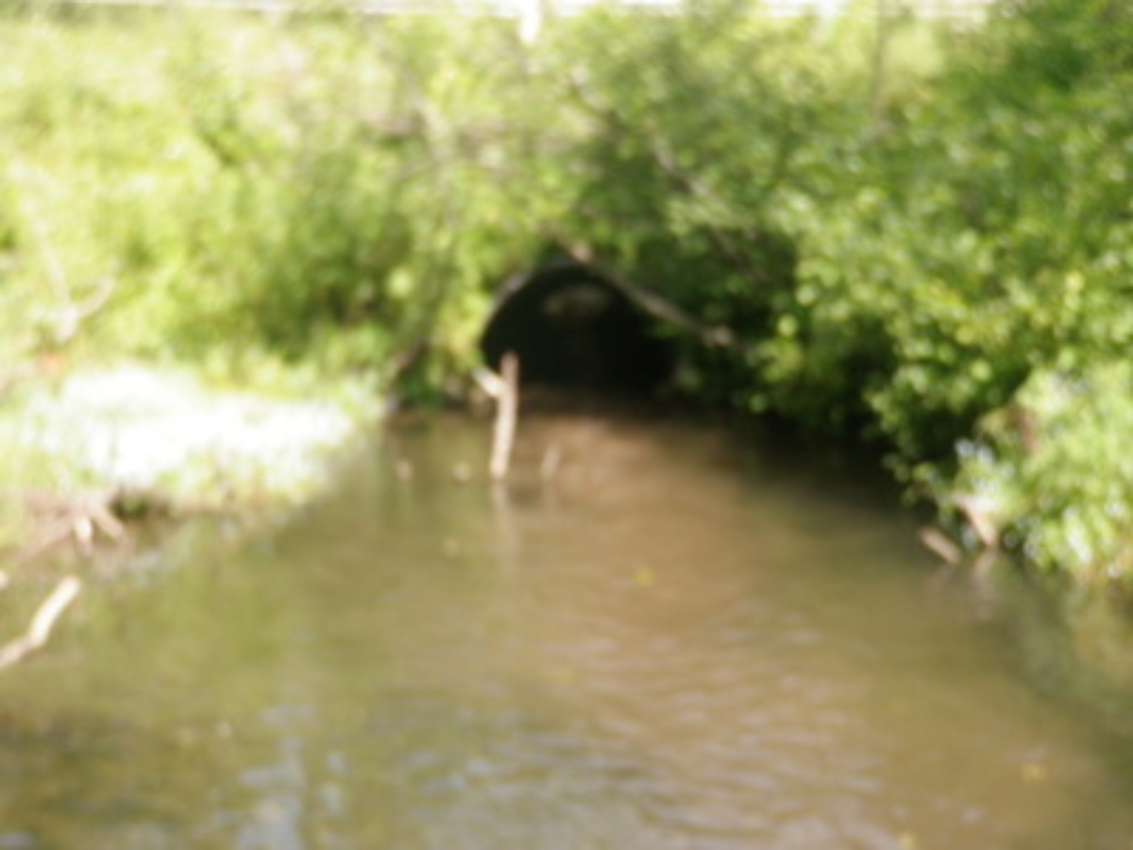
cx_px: 566
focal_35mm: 36
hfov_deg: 51.4
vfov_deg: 39.7
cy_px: 425
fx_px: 1178
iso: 160
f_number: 4.1
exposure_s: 1/250
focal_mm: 6.53
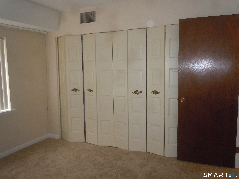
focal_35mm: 28
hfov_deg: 63.4
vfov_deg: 49.7
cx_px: 120
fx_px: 193
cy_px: 90
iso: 200
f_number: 3.7
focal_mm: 5
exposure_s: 1/25
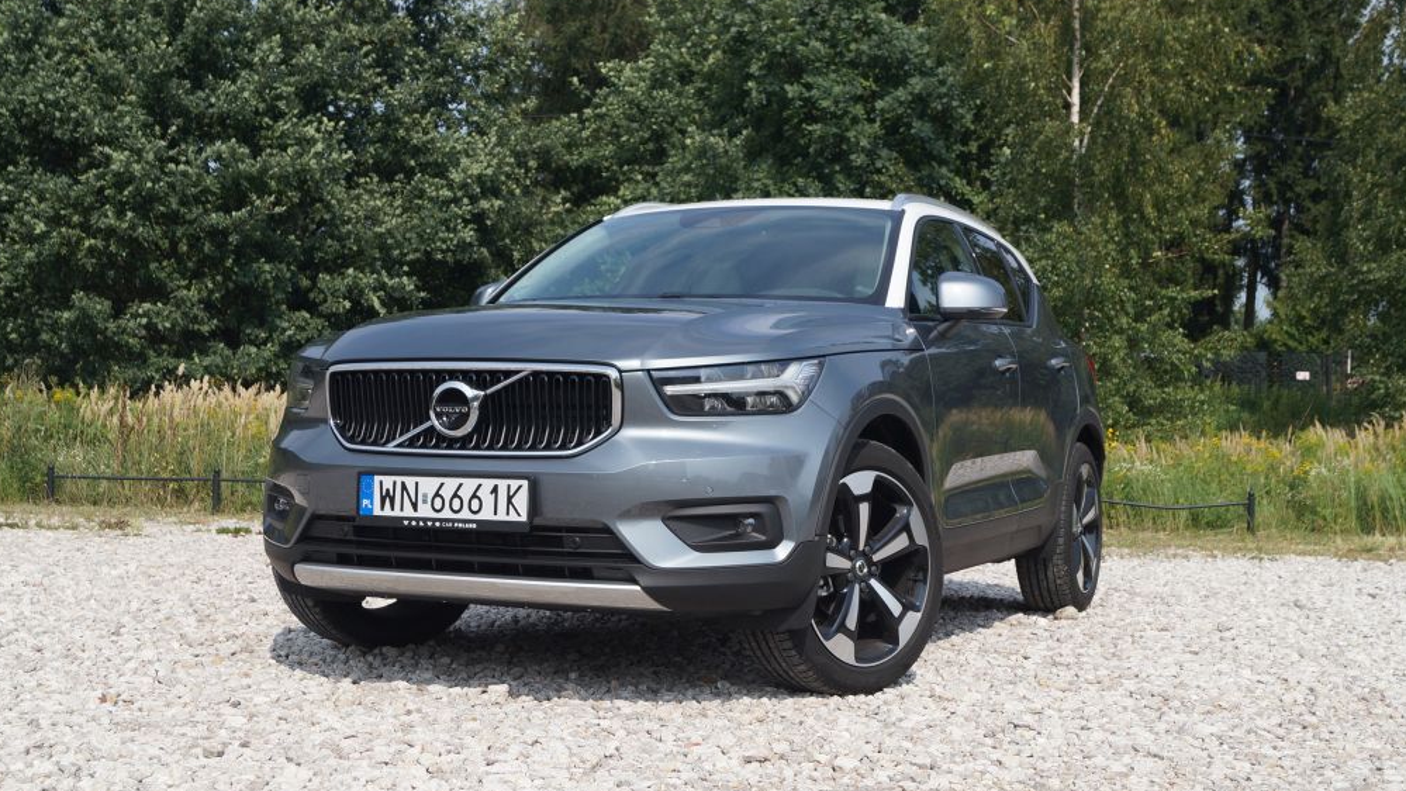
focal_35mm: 45
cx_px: 702
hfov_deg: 45.5
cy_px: 322
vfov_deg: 26.5
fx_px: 1678
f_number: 9
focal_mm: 28
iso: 100
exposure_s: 1/250
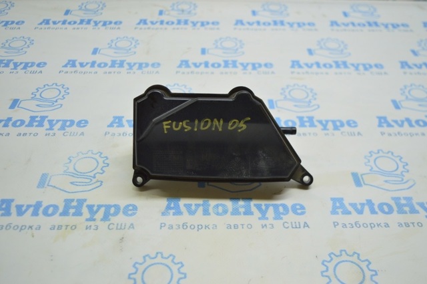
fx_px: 444
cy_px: 142
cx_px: 214
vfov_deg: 35.4
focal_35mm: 38
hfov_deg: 51.3
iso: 400
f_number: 4
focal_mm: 25
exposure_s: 1/60
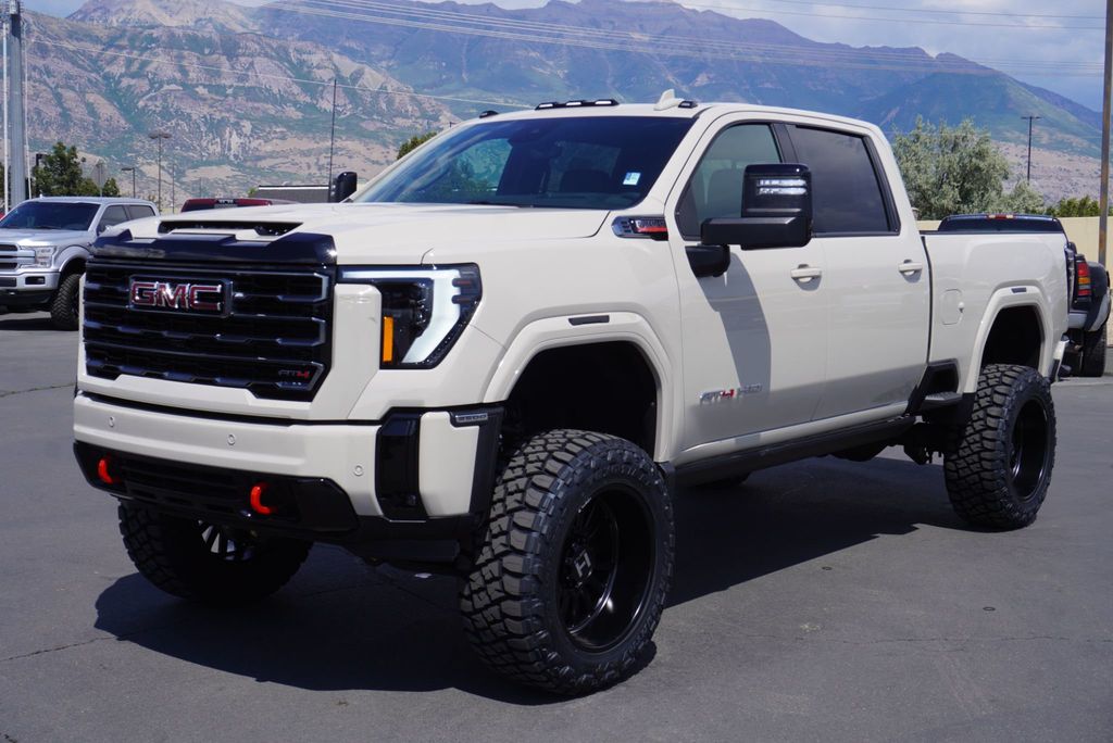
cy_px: 372
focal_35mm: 46
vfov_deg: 29.0
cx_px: 556
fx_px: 1438
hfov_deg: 42.3
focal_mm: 31
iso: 100
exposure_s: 1/200
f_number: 11
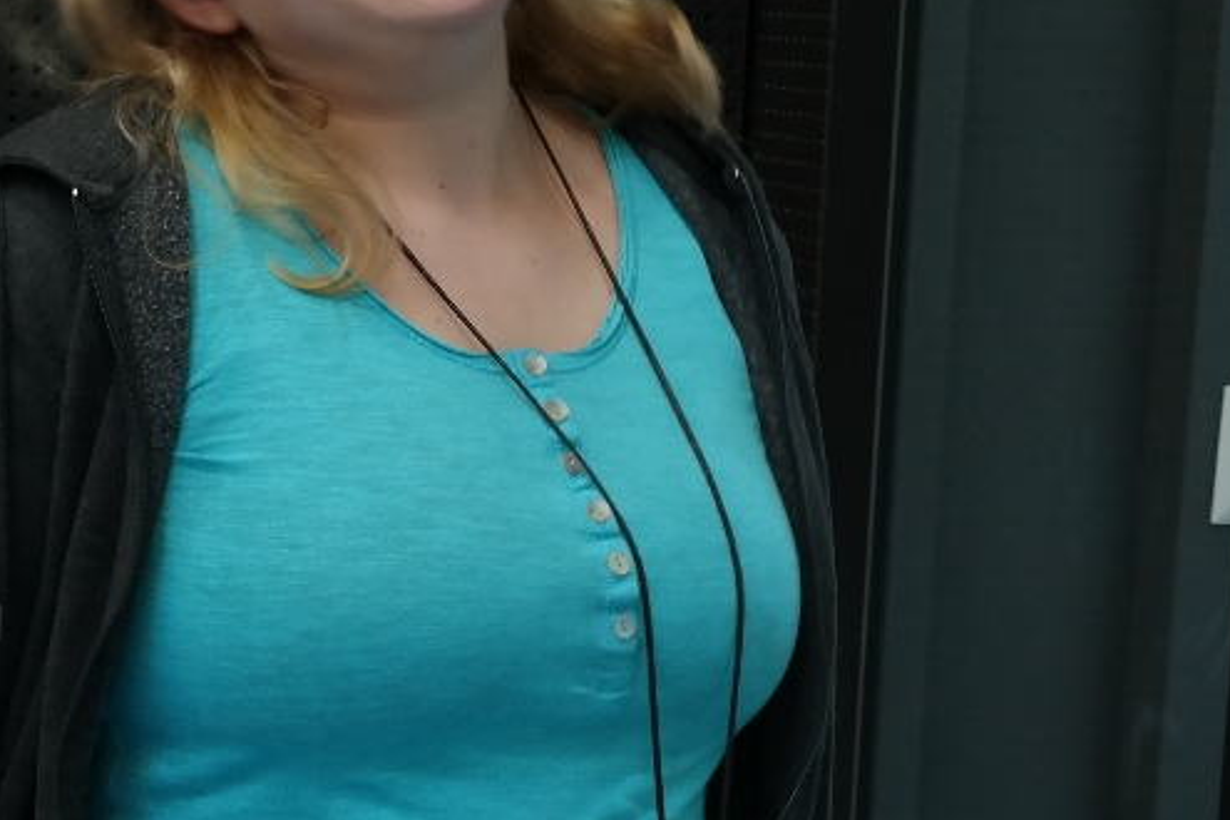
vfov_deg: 13.9
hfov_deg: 20.9
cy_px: 798
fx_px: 3314
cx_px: 348
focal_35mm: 97
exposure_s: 1/40
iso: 800
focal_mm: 20
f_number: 6.3
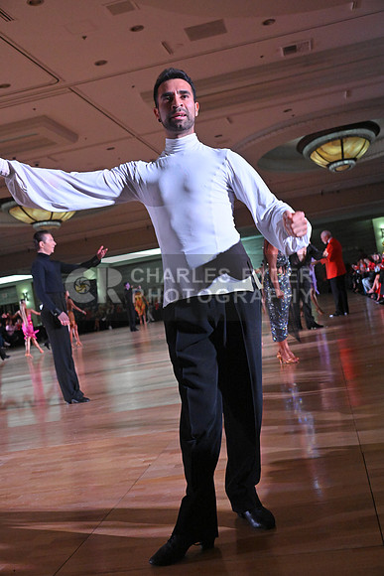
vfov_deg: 48.4
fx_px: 640
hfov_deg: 33.4
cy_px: 288
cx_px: 192
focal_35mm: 40
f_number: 5.6
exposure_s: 1/400
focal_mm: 40
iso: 6400
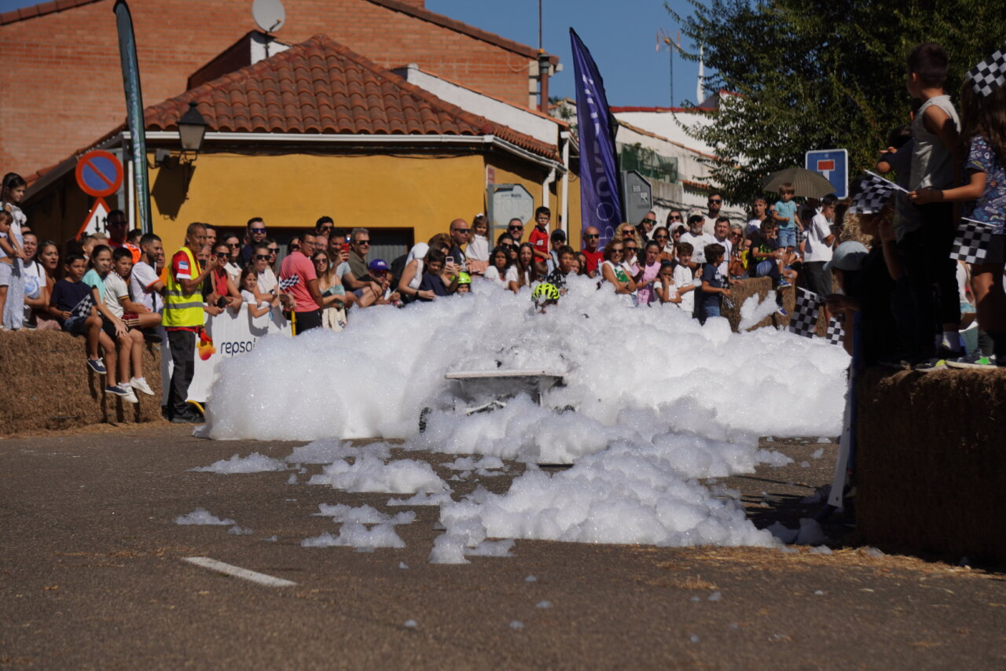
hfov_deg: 13.3
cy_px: 336
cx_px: 503
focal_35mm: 154
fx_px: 4317
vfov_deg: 8.9
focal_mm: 103
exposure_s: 1/2000
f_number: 5.6
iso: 100
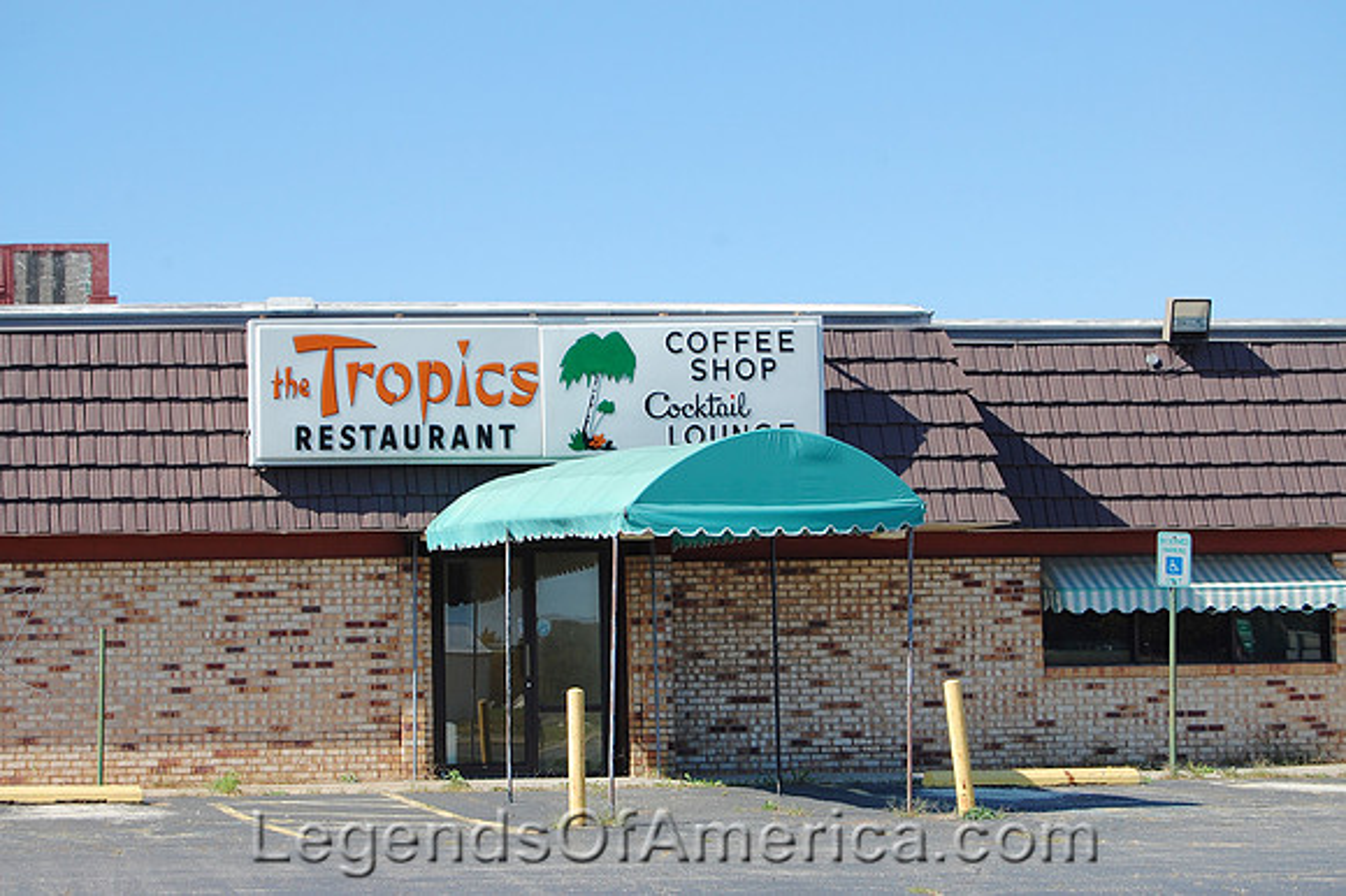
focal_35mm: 82
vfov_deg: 16.5
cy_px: 448
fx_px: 3083
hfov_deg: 24.6
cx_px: 673
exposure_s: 1/320
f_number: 9
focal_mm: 55
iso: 200
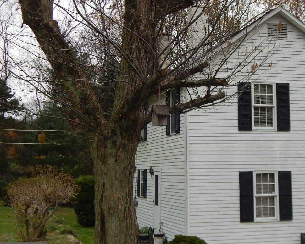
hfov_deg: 26.5
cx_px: 218
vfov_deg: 21.5
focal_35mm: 71
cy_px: 91
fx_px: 641
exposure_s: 1/200
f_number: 3.7
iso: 125
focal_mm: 8.6
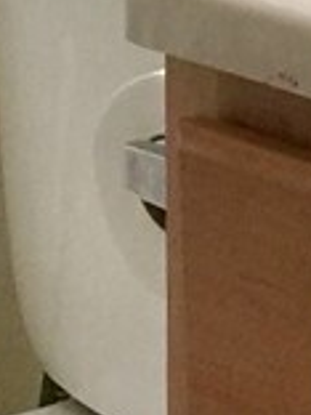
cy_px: -724
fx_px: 3570
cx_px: 133
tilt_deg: -4.9
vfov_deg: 6.2
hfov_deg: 5.0
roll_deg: -0.9
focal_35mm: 298
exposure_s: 1/15
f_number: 2.2
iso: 50
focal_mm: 4.15
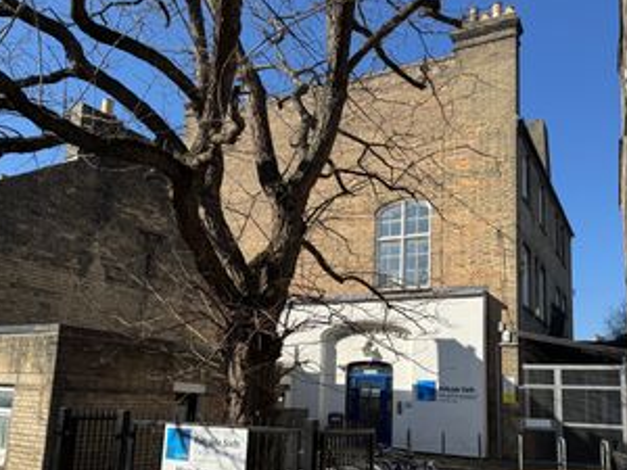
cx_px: 318
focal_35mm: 32
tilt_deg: +9.9
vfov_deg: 43.7
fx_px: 580
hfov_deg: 56.8
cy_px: 299
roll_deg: -2.6
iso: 80
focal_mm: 6.76
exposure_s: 1/3802
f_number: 1.78
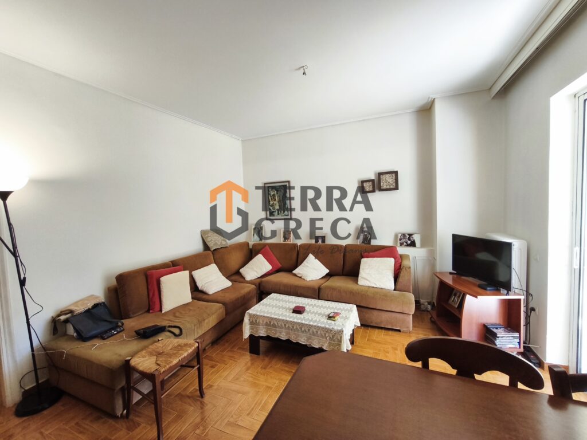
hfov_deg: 98.2
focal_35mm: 15
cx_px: 294
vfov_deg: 81.7
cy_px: 220
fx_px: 254
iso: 160
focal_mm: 1.91
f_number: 2.2
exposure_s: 1/33.3
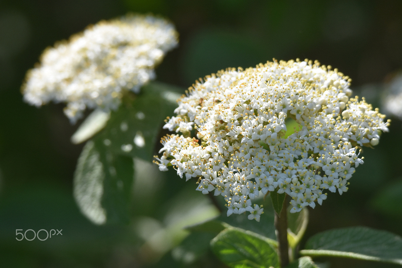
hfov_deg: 3.4
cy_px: 134
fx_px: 6700
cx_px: 201
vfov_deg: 2.3
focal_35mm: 600
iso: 640
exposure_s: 1/1600
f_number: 6
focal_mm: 400
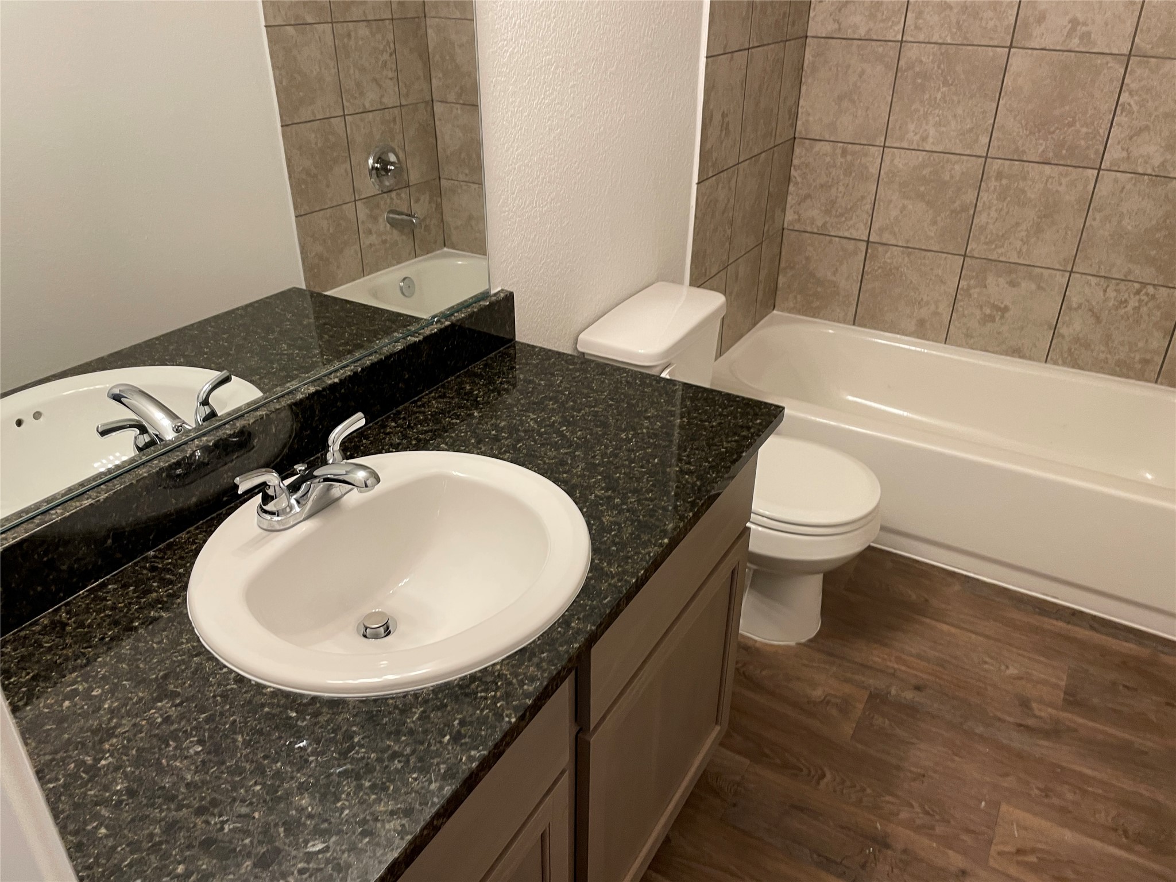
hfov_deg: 67.3
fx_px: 883
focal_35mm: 26
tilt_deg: -28.1
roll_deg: -0.8
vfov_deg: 53.1
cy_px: 441
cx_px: 588
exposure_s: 1/60
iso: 100
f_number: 1.6
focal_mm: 4.2
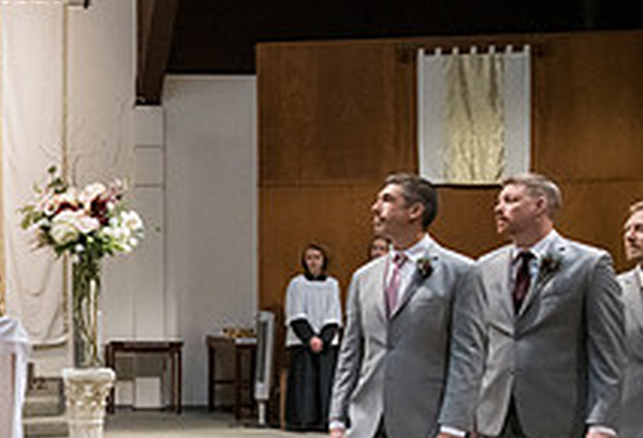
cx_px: -194
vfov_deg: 19.6
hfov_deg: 24.9
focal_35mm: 70
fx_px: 1258
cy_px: 342
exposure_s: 1/320
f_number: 4
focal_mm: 24
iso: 2500
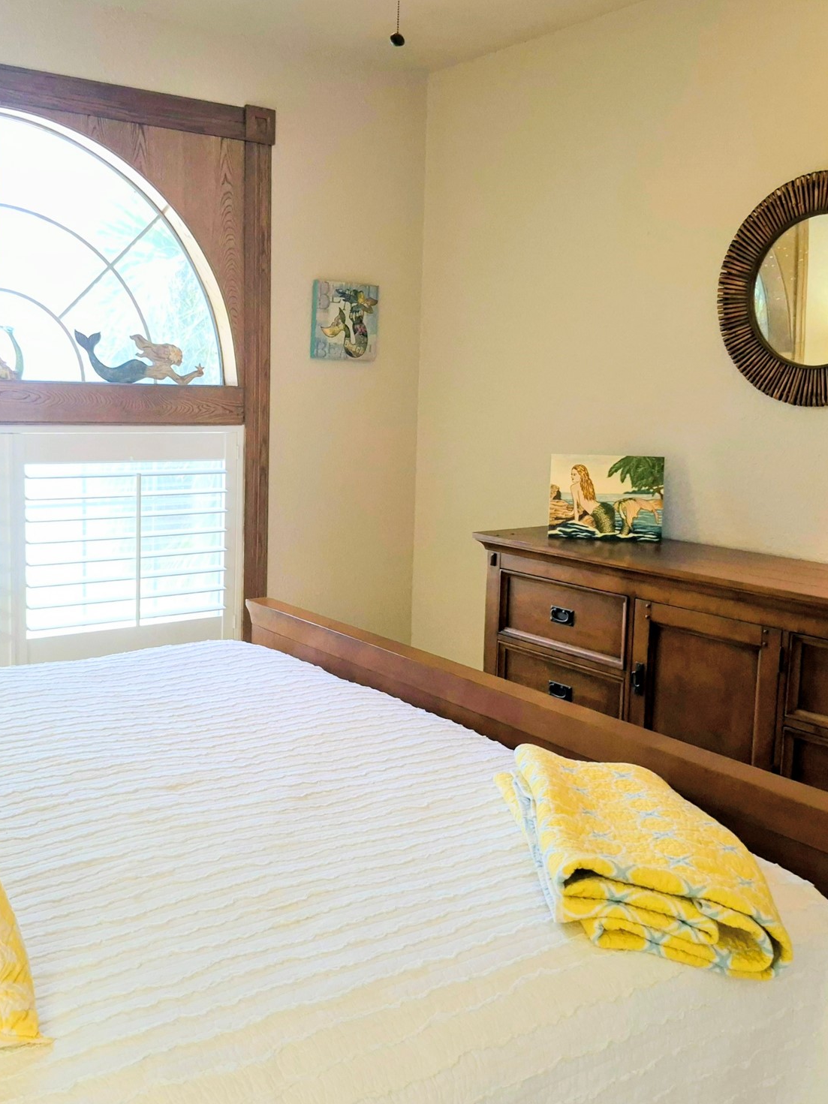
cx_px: 340
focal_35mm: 32
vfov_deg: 56.8
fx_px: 1021
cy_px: 539
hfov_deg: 44.0
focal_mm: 5.4
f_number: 1.8
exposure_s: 1/60
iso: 200
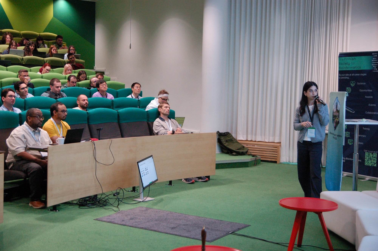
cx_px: 189
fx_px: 551
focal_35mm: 52
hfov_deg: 37.9
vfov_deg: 25.7
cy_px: 126
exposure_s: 1/125
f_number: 3.5
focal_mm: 35
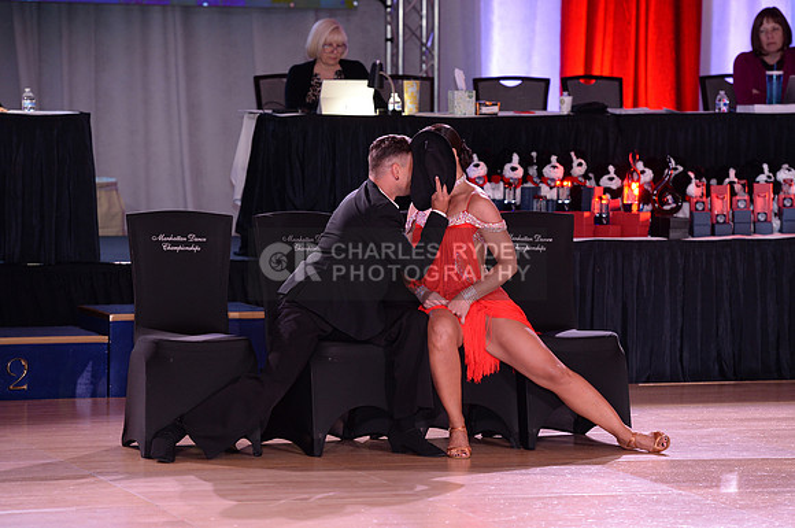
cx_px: 398
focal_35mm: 155
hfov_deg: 13.3
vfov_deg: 8.8
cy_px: 264
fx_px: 3418
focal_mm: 155
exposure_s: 1/250
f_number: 4
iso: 1600
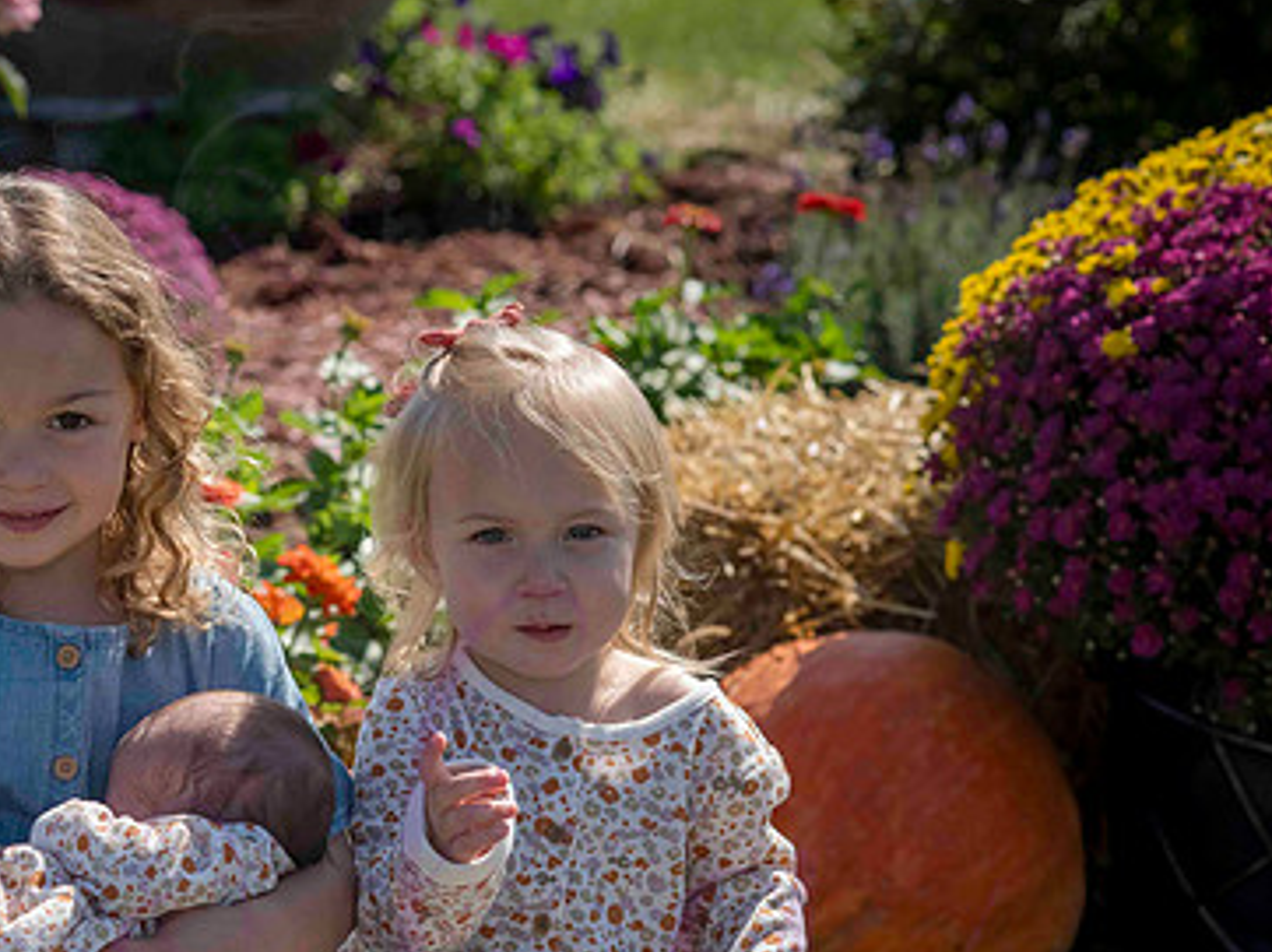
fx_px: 4811
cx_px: 299
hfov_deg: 15.0
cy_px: 659
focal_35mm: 131
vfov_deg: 11.3
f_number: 6.3
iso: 400
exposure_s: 1/1250
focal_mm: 85
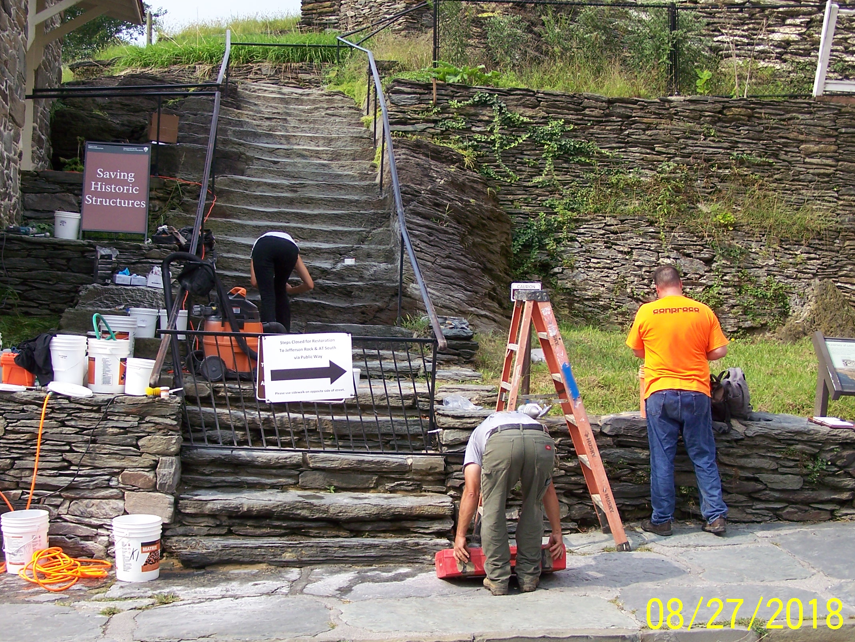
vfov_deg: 28.0
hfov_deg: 36.8
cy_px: 333
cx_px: 396
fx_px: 1285
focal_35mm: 52
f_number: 2.9
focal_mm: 7.1
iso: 64
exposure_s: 1/400
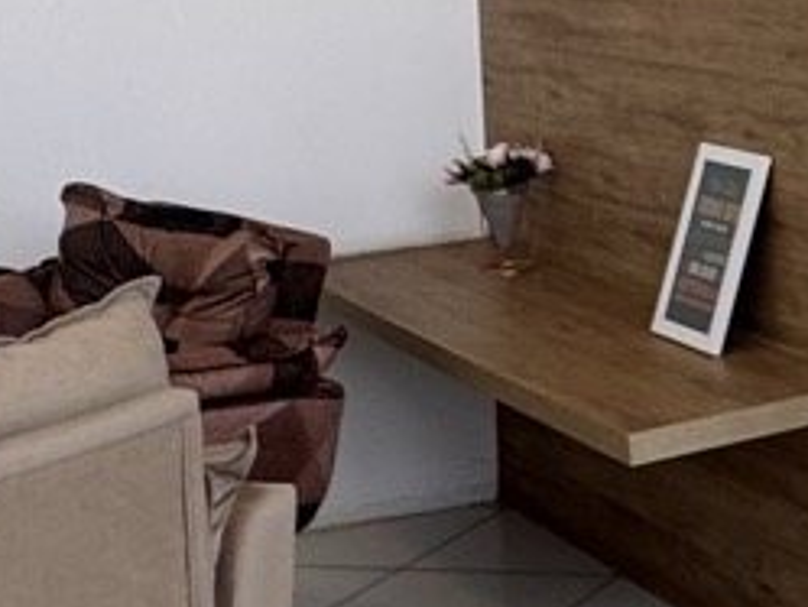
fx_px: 2102
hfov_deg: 17.5
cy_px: 195
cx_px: 1460
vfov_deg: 16.4
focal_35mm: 90
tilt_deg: -9.0
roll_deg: -1.5
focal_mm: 2.22
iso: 40
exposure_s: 1/107
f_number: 2.2
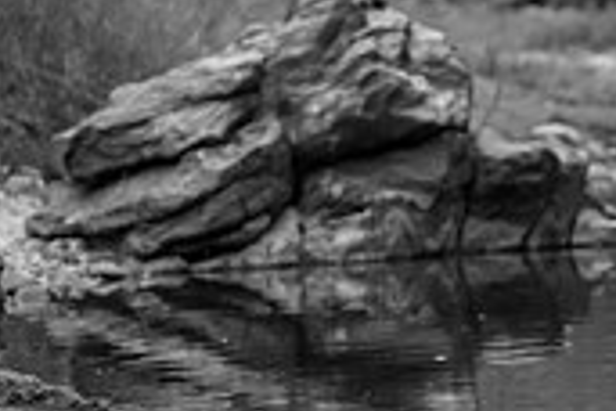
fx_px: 7357
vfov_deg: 3.2
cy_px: -247
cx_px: 955
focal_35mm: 430
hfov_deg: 4.8
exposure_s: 1/200
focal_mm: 127
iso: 1000
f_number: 3.5
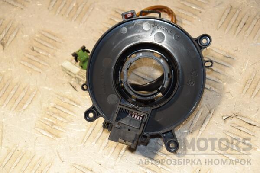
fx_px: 867
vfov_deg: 11.4
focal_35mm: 120
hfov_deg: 17.1
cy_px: 86
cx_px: 130
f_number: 6.3
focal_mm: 80
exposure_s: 1/200
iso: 800
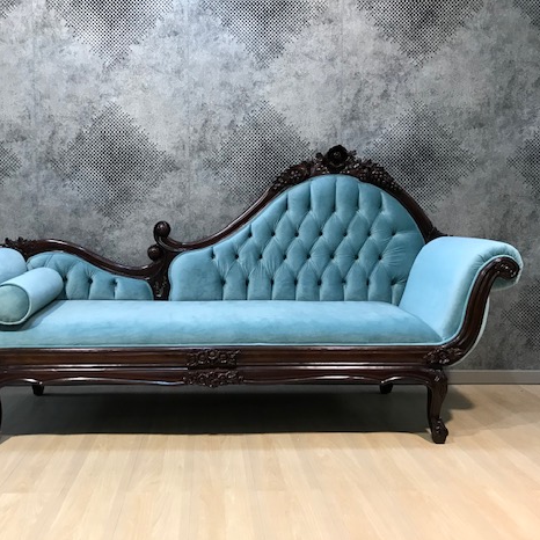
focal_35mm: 34
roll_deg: +0.5
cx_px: 220
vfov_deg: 48.4
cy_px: 273
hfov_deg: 48.2
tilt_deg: -3.7
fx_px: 600
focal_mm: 3.99
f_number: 1.8
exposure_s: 1/17
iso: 40
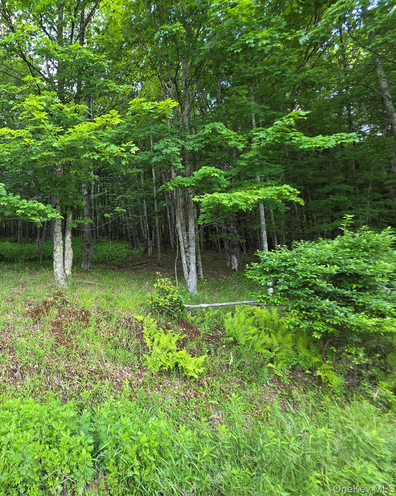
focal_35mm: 17
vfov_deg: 89.6
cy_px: 248
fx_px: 249
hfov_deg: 68.0
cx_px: 68
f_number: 1.9
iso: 50
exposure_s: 1/120
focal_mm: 2.2
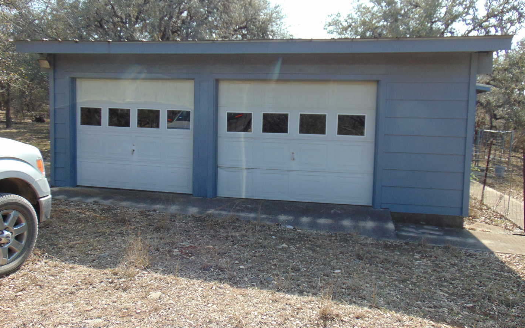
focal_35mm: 27
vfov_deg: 46.0
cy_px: 147
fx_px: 386
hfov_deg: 68.4
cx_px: 260
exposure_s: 1/500
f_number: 3
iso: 80
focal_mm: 4.5
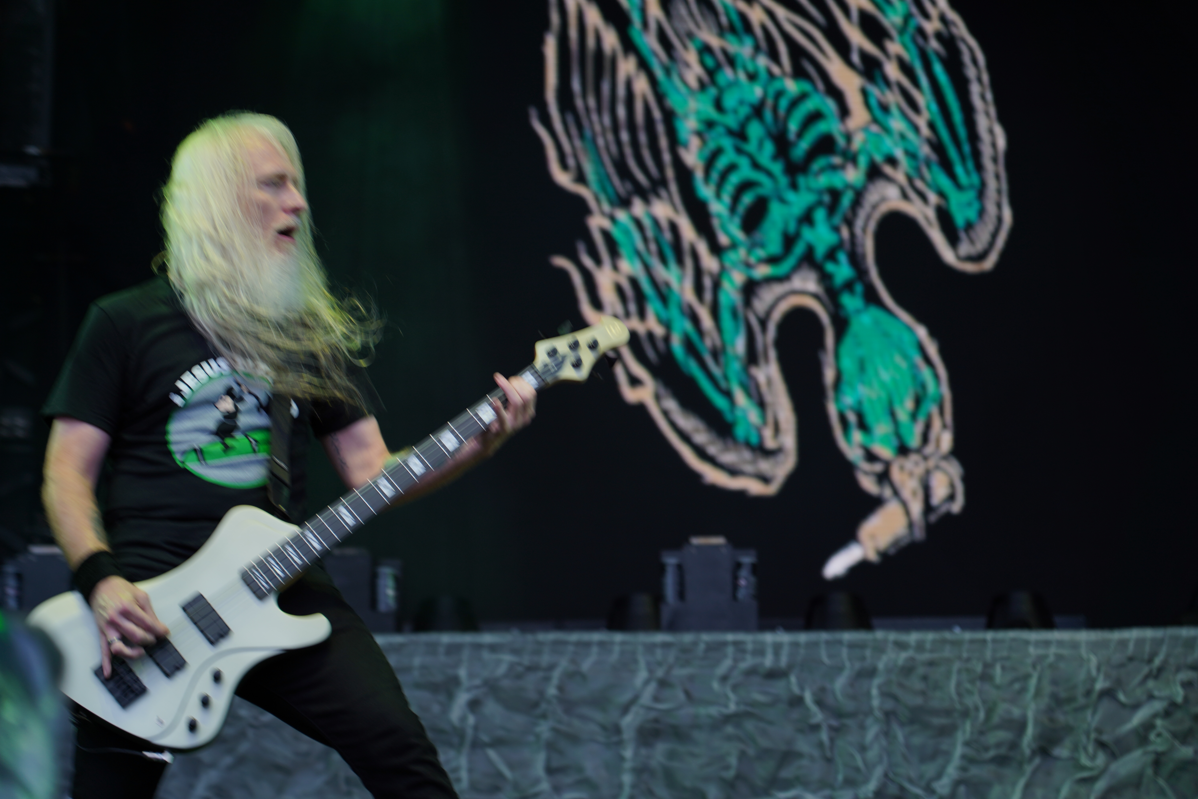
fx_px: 3061
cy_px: 400
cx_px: 599
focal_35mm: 92
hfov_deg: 22.1
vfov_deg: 14.9
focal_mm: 92
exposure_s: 1/125
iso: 160
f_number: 4
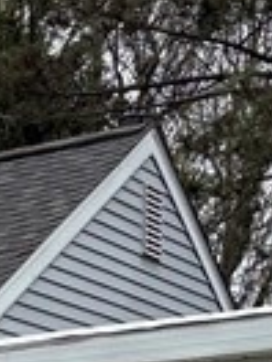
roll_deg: +1.4
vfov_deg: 8.8
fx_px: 2116
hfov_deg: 6.9
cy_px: 900
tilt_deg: -5.3
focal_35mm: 202
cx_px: -390
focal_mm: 5.96
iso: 50
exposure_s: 1/2141
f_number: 1.6
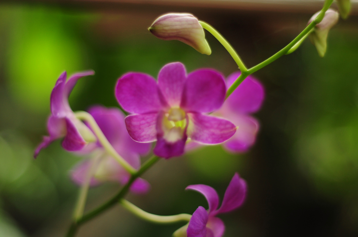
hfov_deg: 27.0
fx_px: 745
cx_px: 179
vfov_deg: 18.1
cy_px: 118
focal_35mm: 75
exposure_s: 1/1250
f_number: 2
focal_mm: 50
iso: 250
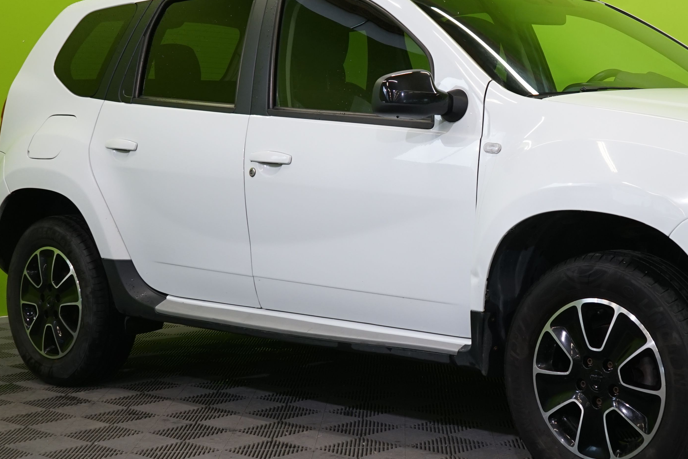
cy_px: 211
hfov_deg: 28.1
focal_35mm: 71
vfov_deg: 19.2
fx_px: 1357
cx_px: 512
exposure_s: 1/40
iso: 500
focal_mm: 33
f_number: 6.3
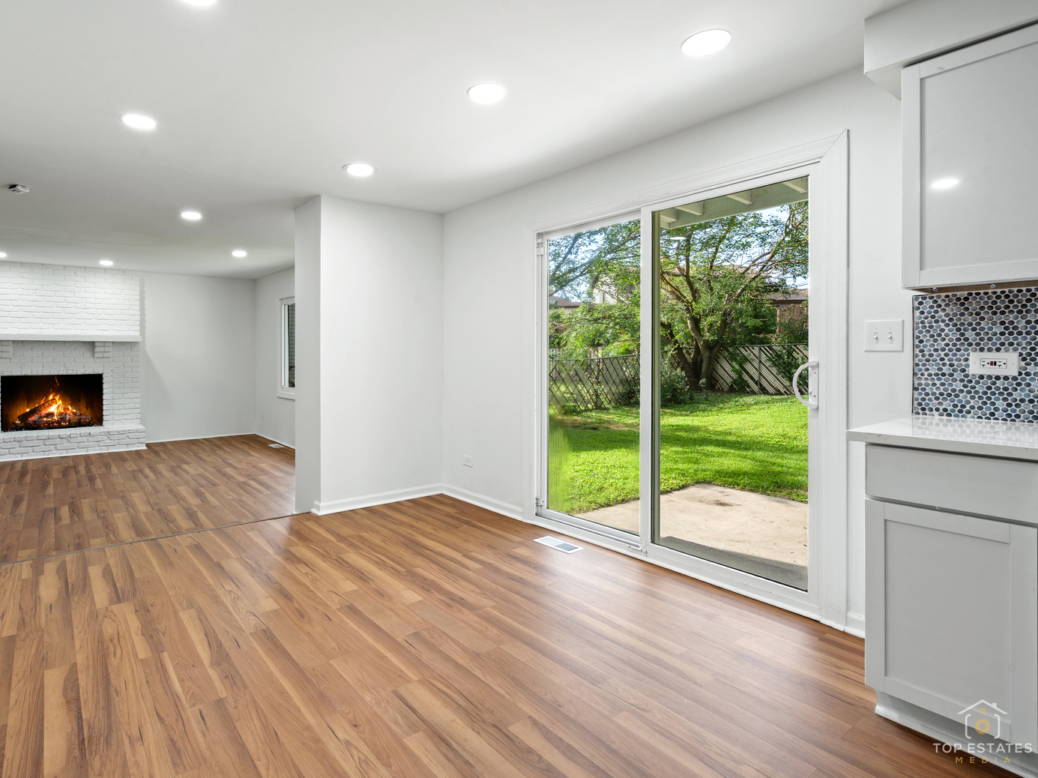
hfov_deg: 87.2
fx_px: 540
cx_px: 441
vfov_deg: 71.5
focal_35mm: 18
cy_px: 374
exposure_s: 1/2
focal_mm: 16
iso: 200
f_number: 10
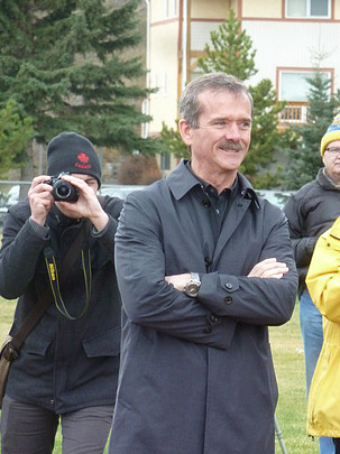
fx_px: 5640
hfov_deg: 3.5
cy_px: 306
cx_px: 235
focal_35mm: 430
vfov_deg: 4.6
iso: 400
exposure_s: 1/60
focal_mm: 49.2
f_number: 4.9
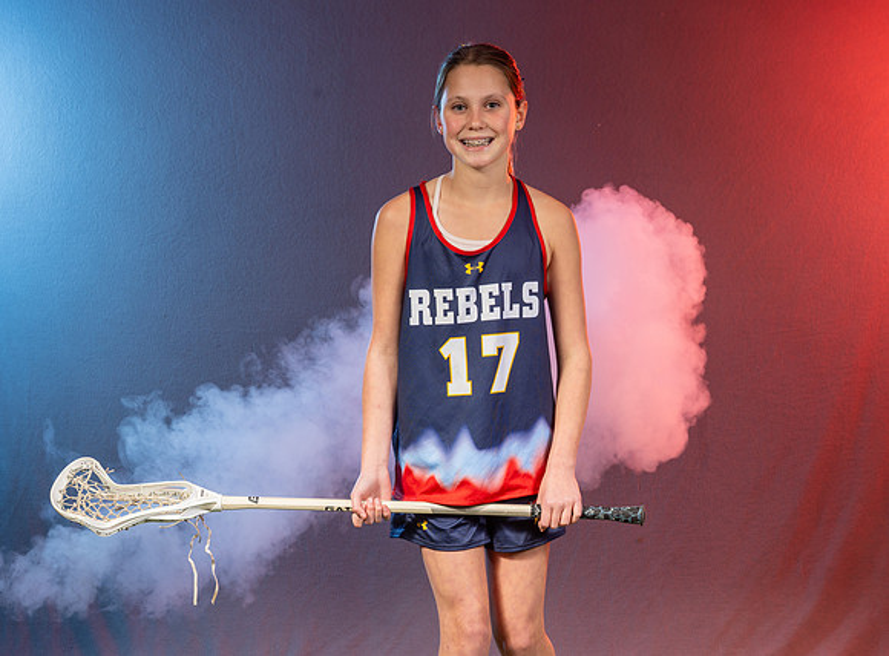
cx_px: 522
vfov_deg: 12.9
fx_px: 2910
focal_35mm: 114
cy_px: 338
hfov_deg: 17.4
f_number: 8
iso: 64
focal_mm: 93
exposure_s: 1/200
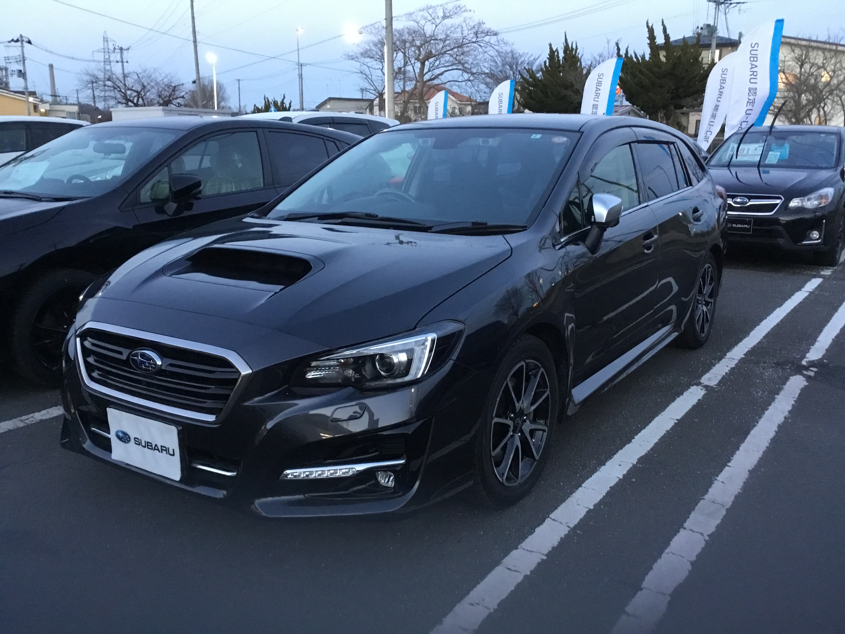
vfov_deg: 45.4
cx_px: 422
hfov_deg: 58.4
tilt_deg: -10.0
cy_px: 317
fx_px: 757
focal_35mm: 31
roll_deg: -1.8
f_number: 2.4
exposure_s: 1/30
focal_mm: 3.3
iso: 200
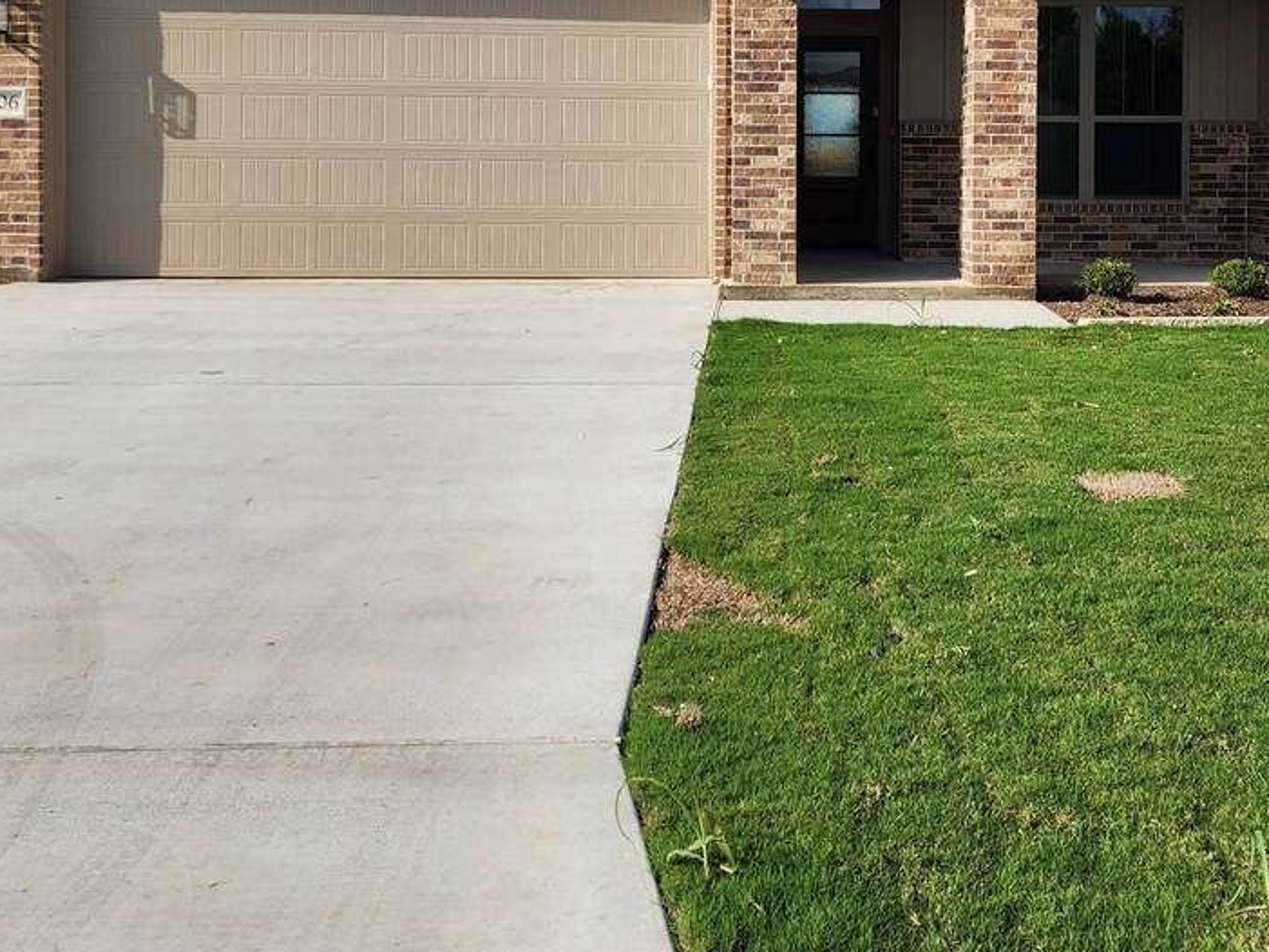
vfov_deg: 33.2
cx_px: 806
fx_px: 1540
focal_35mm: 42
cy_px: 168
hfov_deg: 44.4
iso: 12
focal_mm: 6.4
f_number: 1.8
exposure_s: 1/1300
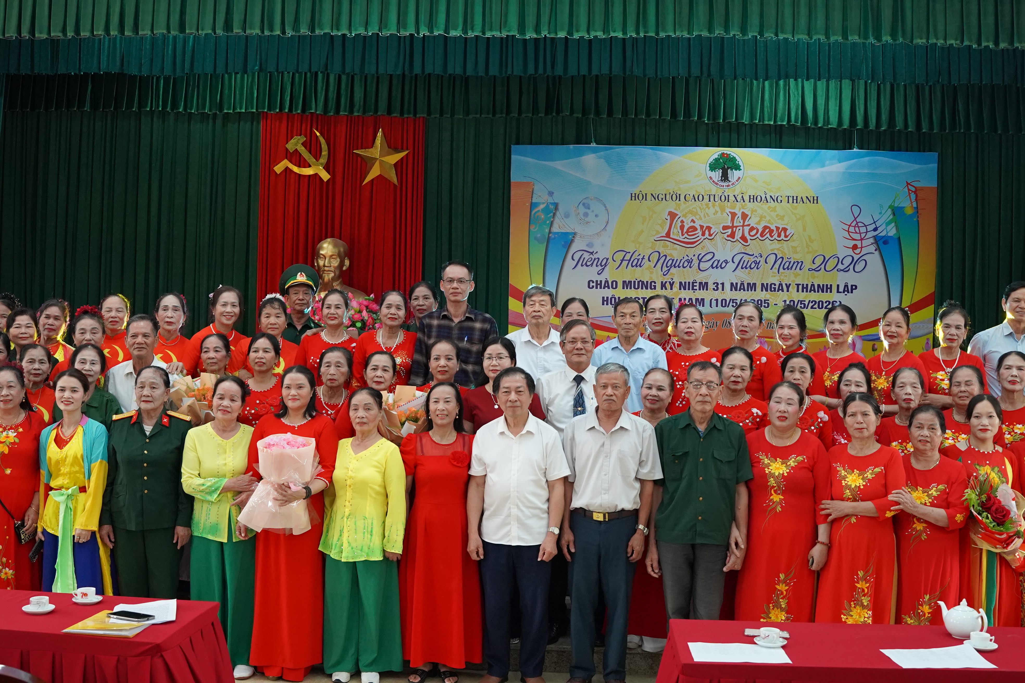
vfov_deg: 36.9
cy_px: 342
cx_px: 512
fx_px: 1025
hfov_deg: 53.1
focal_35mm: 36
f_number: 4
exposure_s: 1/160
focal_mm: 24
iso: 3200
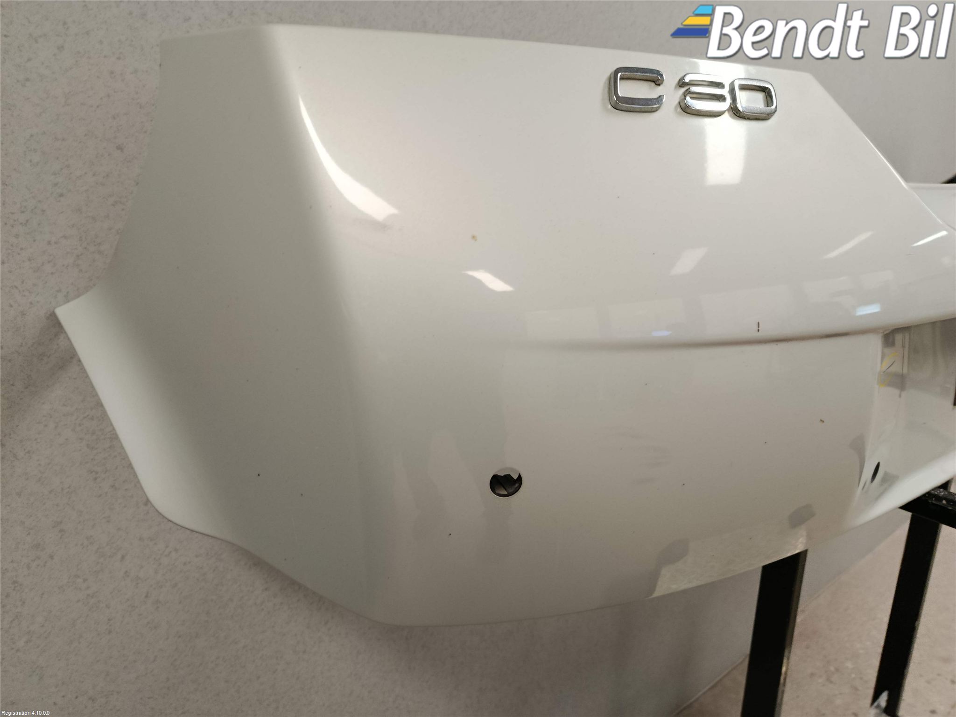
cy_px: 358
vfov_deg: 56.8
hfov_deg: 71.6
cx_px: 478
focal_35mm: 24
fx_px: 663
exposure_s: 1/33.3
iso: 1110
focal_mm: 5.24
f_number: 1.7
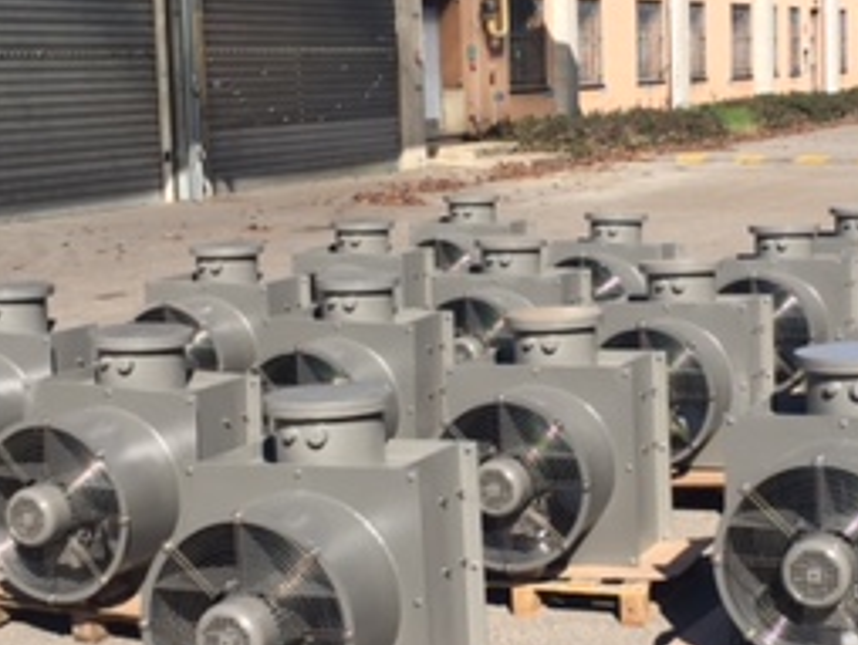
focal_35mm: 73
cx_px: 517
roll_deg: +1.4
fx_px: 1811
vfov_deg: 20.2
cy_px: 314
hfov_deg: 26.6
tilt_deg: -8.0
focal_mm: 4.15
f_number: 2.2
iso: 32
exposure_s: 1/1319
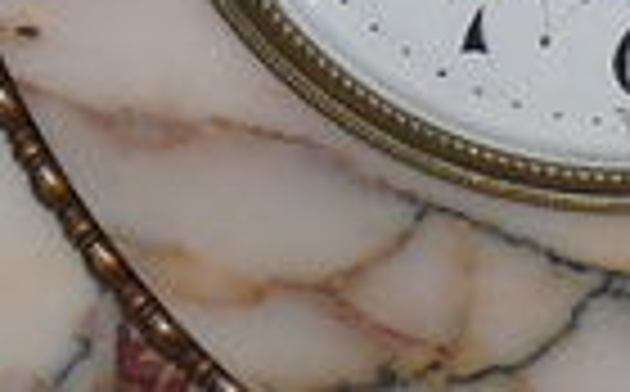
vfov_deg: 2.3
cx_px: 302
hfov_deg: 3.8
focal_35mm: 561
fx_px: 9617
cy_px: 72
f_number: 3.2
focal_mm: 12.2
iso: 100
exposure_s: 1/30
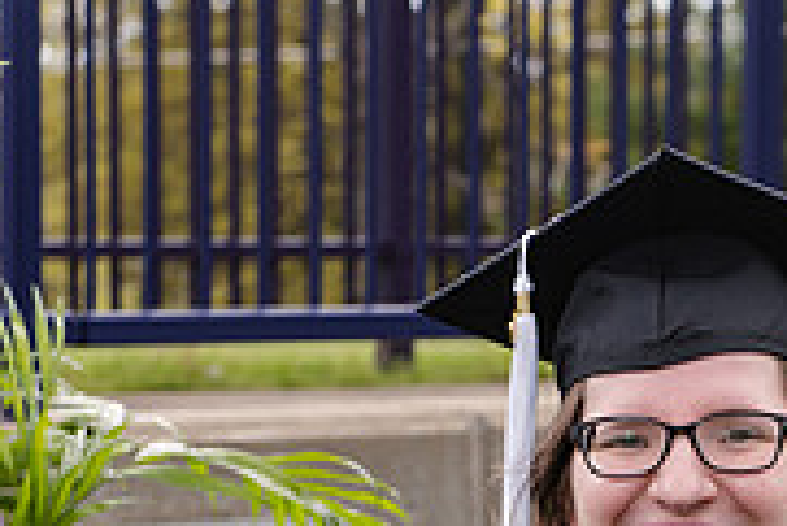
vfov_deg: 6.1
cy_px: 750
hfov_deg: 9.1
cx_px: 687
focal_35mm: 224
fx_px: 4901
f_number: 5.6
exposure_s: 1/250
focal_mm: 70
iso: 250
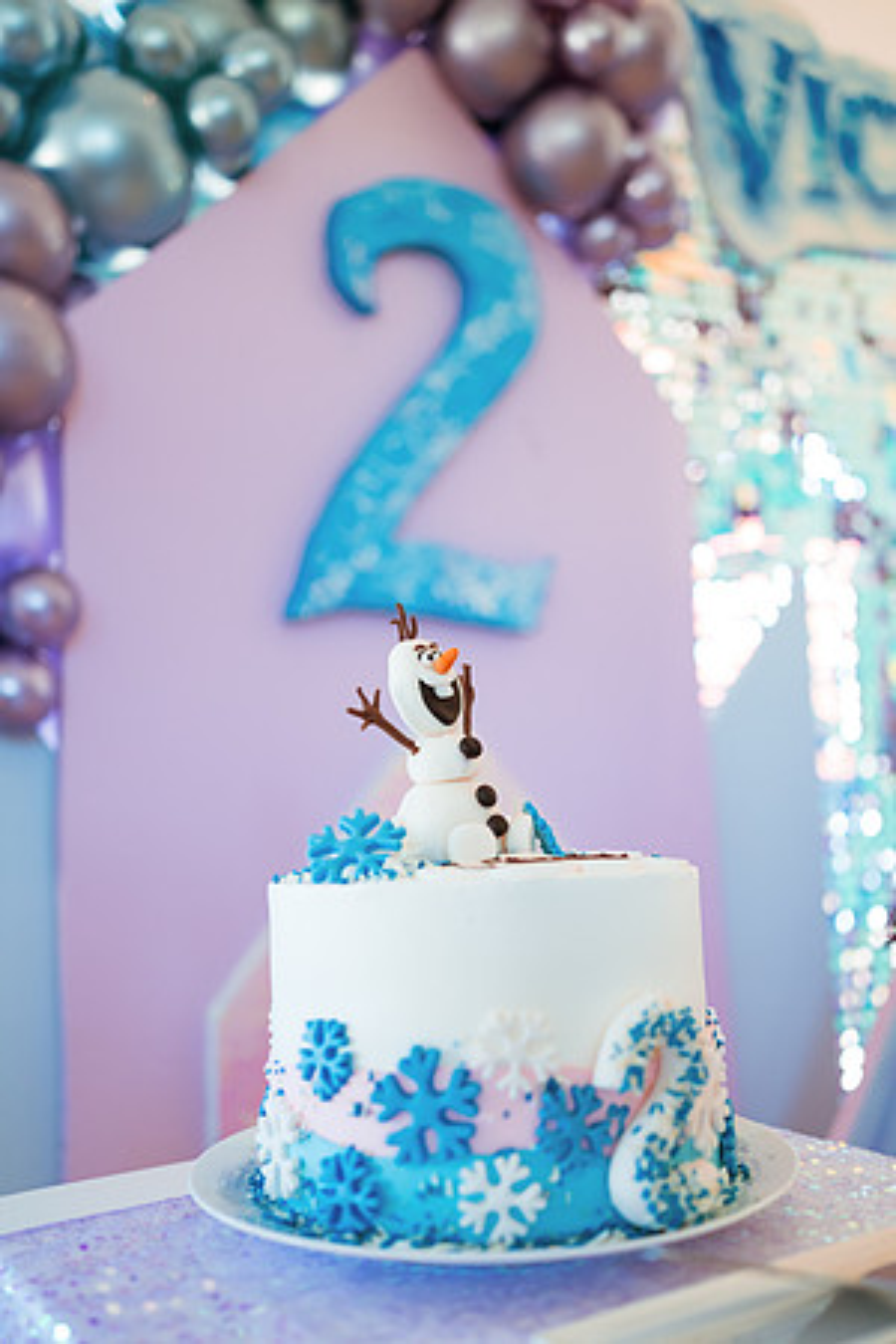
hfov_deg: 37.9
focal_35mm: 35
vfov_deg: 54.4
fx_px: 1307
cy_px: 672
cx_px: 448
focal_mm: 35
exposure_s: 1/400
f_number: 1.8
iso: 640
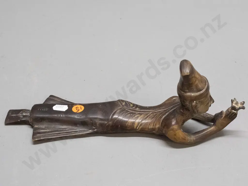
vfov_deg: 30.3
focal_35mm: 48
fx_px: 344
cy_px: 93
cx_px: 124
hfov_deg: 39.7
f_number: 5
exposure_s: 1/250
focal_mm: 24
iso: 3200
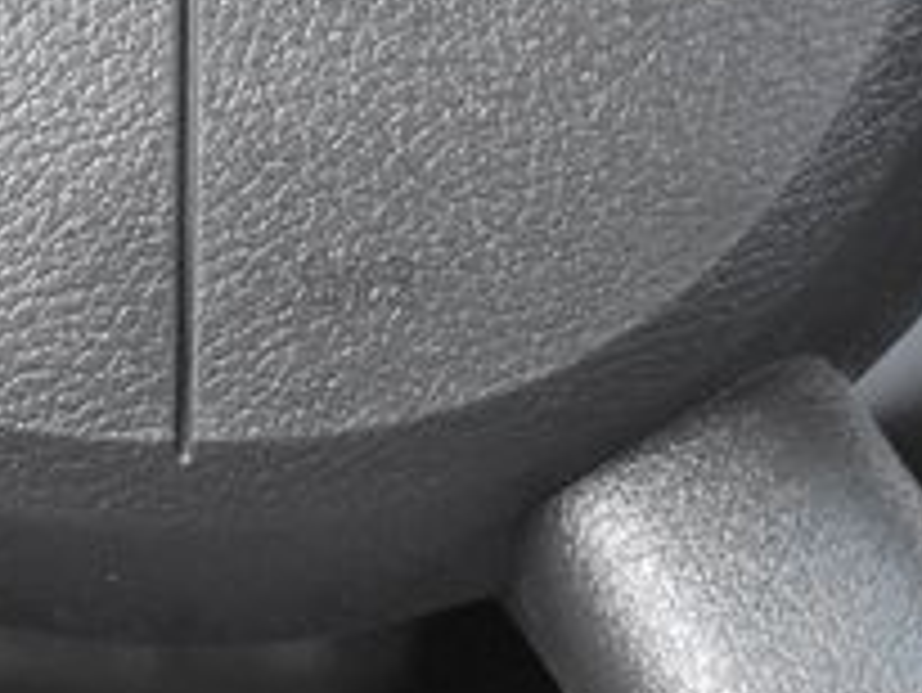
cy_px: -45
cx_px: 162
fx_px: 6596
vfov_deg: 6.0
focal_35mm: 248
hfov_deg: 8.0
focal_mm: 55
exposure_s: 1/125
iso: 3200
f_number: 5.6
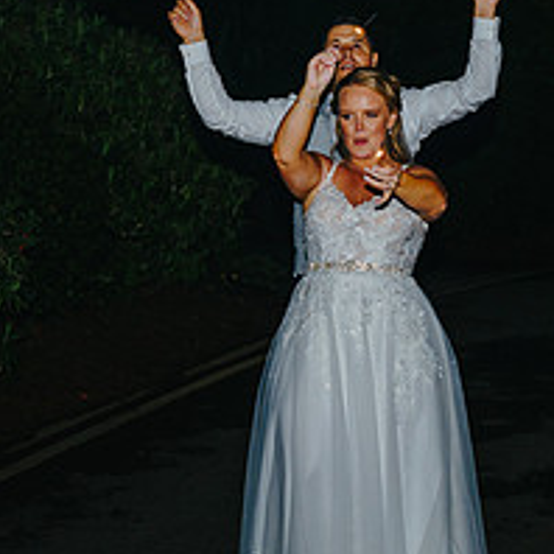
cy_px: 252
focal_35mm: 81
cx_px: 372
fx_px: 1467
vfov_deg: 21.4
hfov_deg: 21.3
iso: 250
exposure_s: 1/250
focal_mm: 28
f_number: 2.8
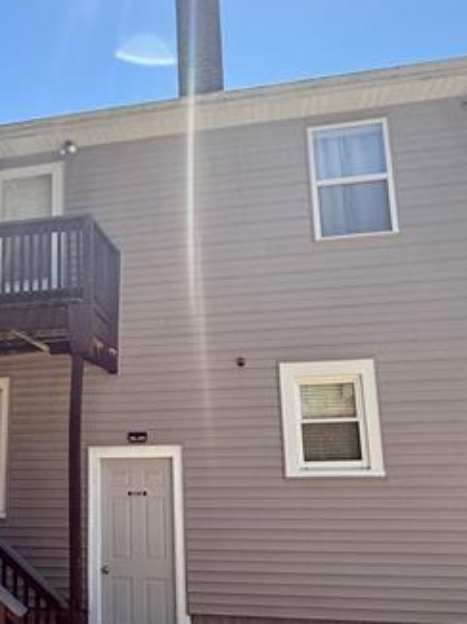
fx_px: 594
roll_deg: +0.2
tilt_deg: +11.3
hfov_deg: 41.5
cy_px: 375
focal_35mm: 33
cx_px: 111
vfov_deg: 55.0
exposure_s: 1/686
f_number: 2.2
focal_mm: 2.22
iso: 64
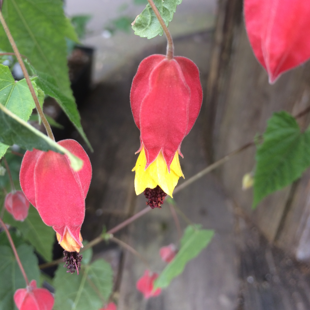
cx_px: 156
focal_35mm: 35
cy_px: 106
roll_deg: -6.3
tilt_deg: -35.3
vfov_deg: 46.6
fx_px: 355
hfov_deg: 47.2
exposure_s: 1/121
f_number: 2.2
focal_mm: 4.15
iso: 32
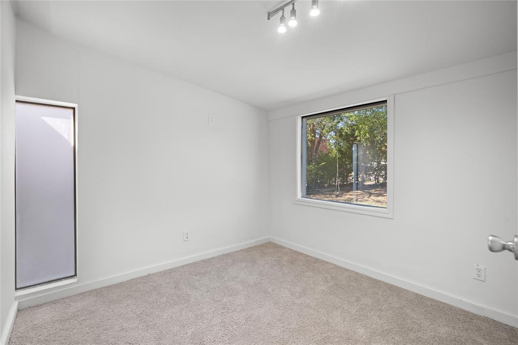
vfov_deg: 73.7
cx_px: 259
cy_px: 172
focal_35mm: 16
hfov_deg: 96.8
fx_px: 230
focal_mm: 16
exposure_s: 1/8
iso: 800
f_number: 7.1
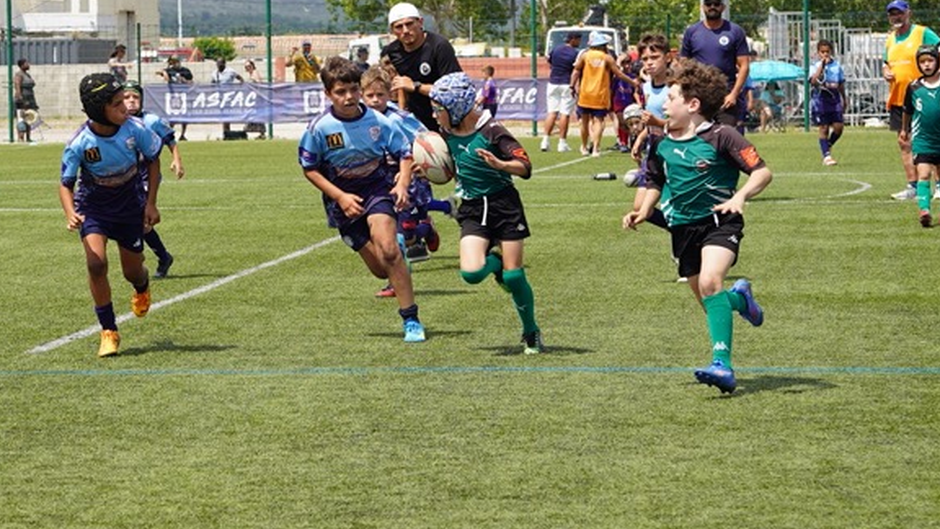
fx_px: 4063
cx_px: 295
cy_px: 215
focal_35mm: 163
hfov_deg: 13.2
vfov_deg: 7.4
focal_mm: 70
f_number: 5
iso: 100
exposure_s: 1/500
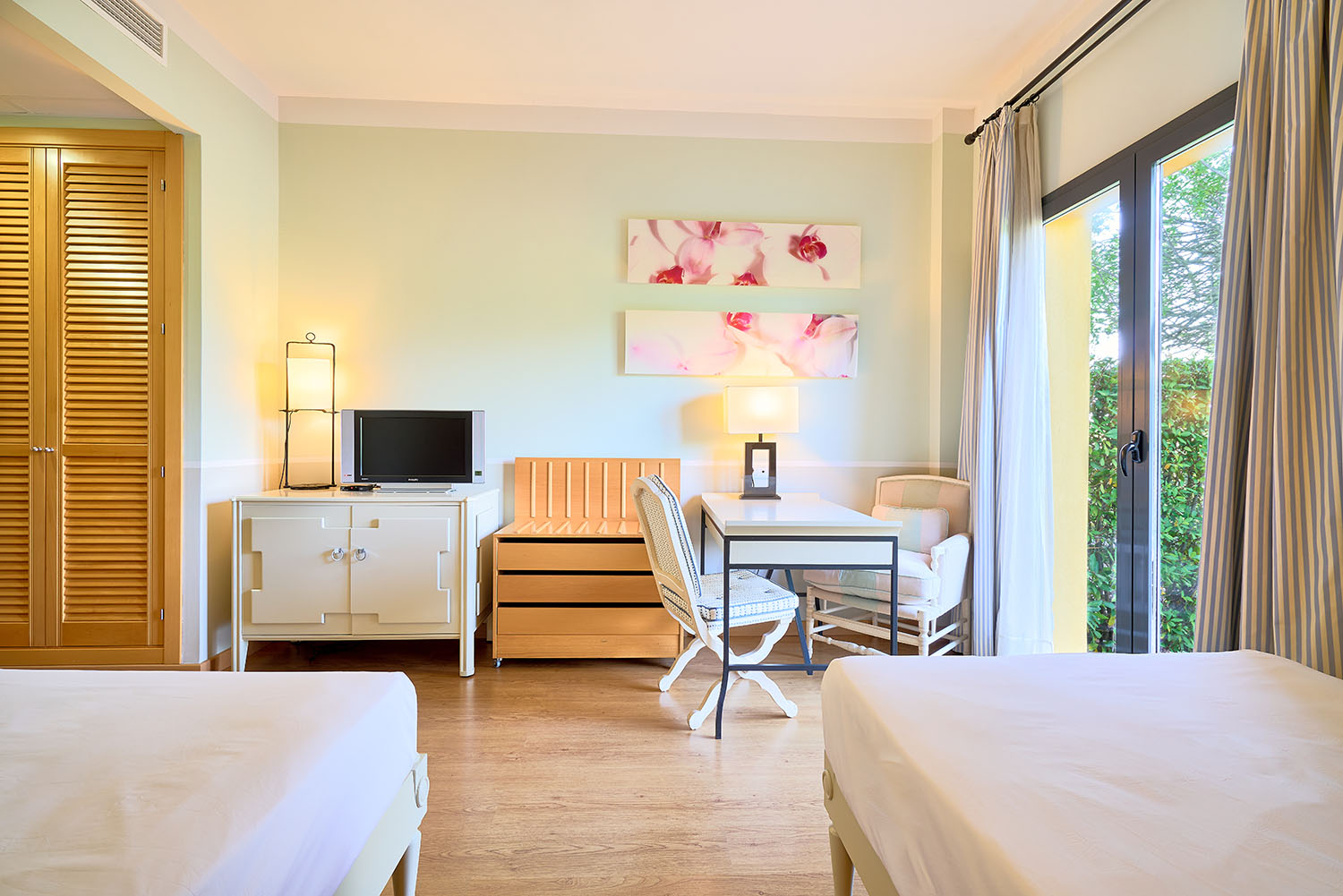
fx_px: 597
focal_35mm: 16
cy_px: 448
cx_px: 672
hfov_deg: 96.7
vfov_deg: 73.8
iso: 100
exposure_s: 2.5
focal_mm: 16
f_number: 11
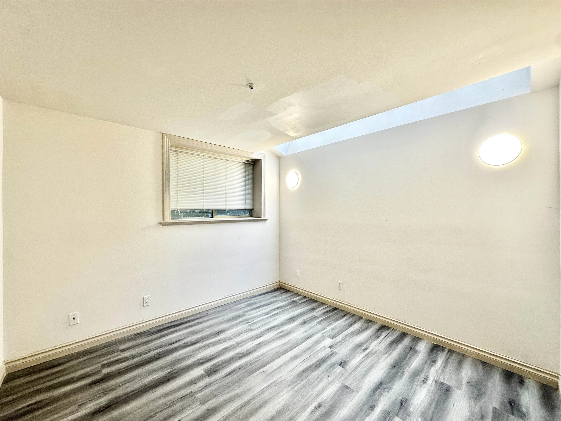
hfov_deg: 102.1
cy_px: 210
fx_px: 227
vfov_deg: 85.7
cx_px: 280
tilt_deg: -0.1
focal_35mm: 14
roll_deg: +0.2
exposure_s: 1/120
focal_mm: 2.22
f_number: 2.2
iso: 125
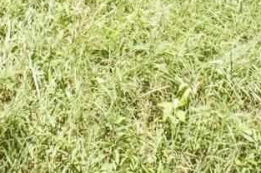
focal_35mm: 120
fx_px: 869
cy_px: -489
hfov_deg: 17.1
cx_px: 158
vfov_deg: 7.9
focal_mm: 10
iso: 400
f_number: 8
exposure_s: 1/40
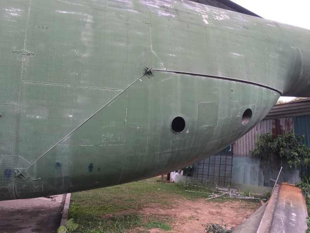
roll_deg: -1.0
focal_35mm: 29
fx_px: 260
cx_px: 155
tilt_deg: +7.0
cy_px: 116
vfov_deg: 48.2
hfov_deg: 61.7
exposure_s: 1/212
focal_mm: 4.15
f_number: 2.2
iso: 25
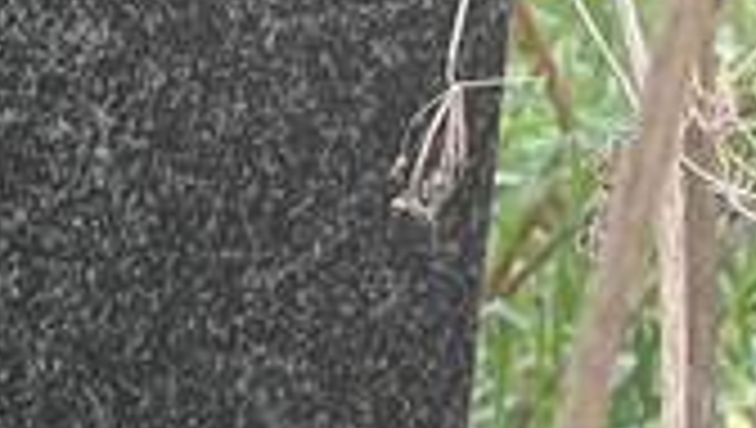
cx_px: -220
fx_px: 8009
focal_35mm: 399
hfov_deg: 5.4
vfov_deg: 3.0
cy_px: 707
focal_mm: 9
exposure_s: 1/99
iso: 50
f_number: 2.8
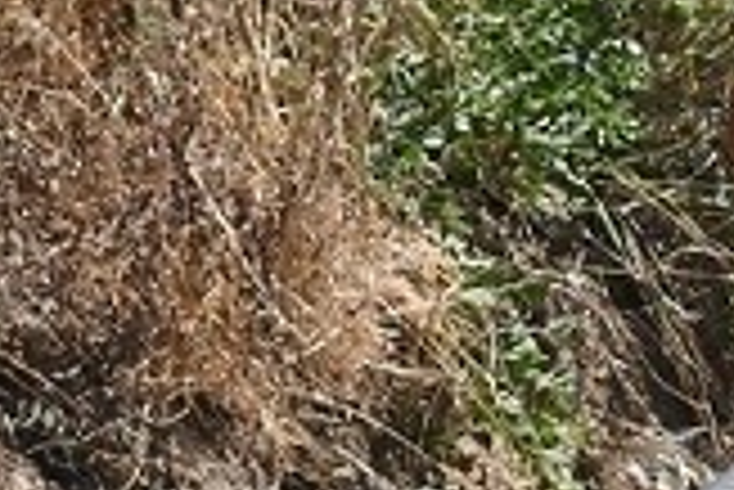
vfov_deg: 2.7
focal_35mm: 512
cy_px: 245
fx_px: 10448
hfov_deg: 4.0
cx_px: 748
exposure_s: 1/2500
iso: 1600
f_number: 11
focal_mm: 50
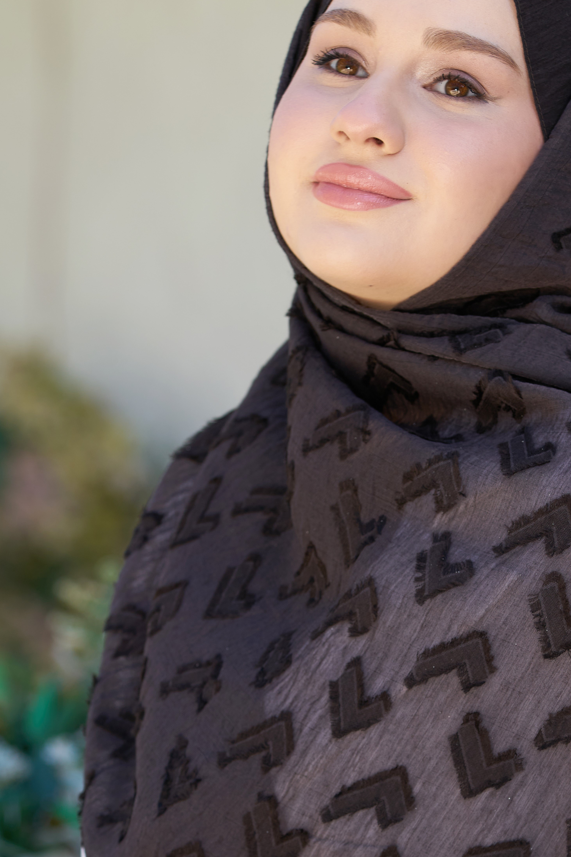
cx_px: 475
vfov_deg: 10.8
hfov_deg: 7.2
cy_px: 539
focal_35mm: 191
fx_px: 4542
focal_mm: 105
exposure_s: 1/250
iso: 100
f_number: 4
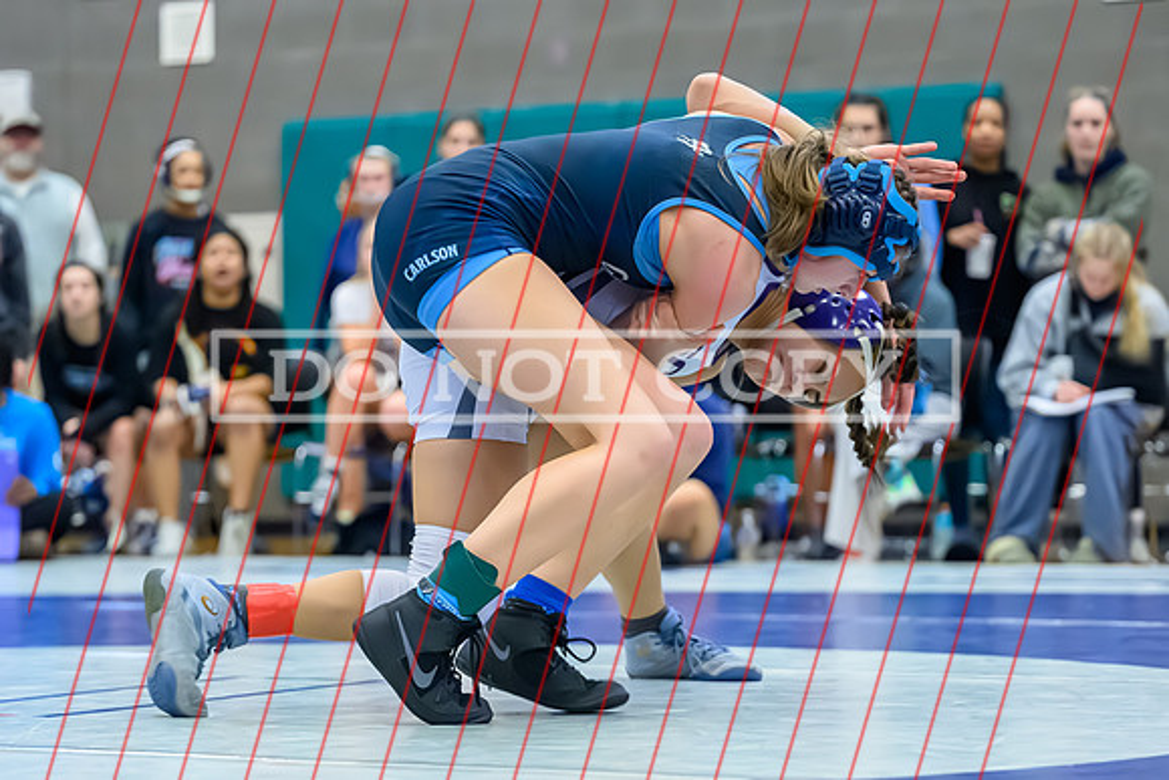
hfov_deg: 18.2
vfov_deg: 12.2
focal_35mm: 112
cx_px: 479
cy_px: 476
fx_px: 3647
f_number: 2.8
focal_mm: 77
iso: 10000
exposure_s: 1/640
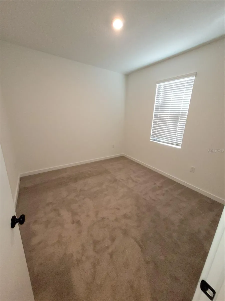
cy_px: 150
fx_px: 113
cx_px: 112
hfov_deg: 89.9
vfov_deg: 106.2
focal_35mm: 13
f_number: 2.2
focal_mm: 1.74
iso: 250
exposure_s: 1/60
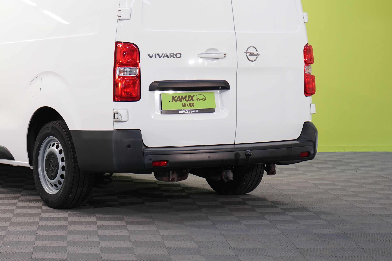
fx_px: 1045
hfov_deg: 21.1
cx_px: 94
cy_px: 88
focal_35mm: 96
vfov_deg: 14.2
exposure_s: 1/25
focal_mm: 62
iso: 500
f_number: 6.3
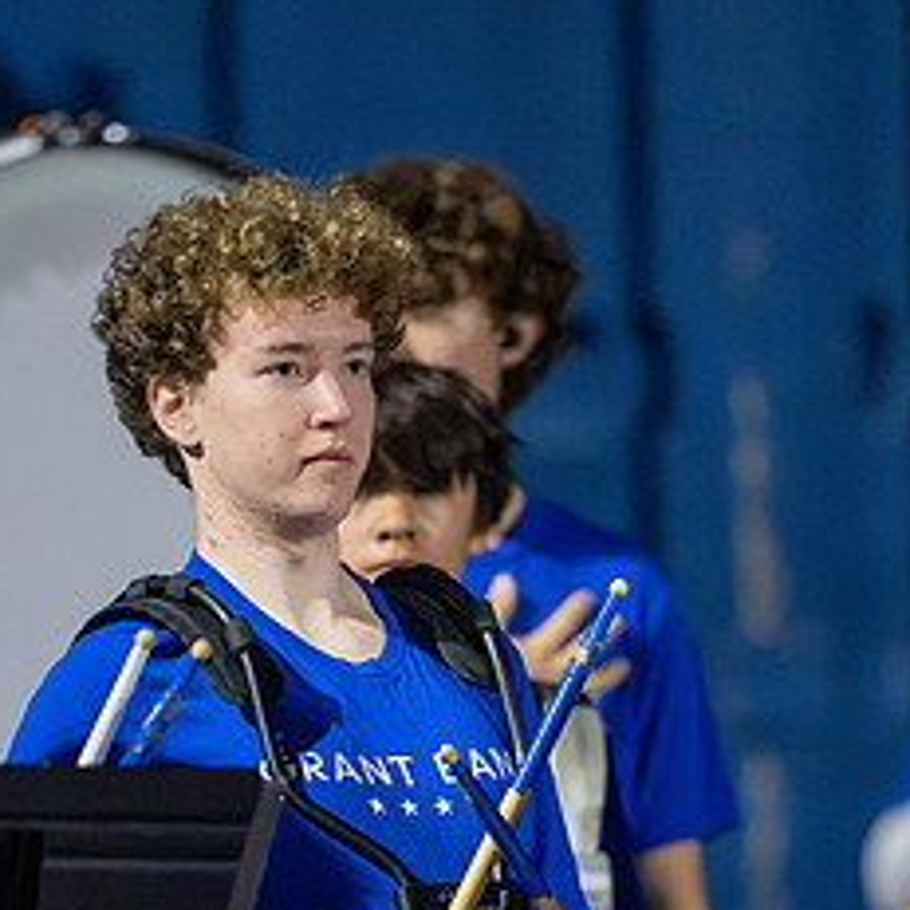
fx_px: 29534
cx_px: 387
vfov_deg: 1.8
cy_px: 847
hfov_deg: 1.8
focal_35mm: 993
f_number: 2.8
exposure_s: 1/1000
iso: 25600
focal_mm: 400
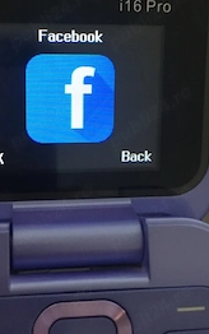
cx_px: 76
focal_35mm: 47
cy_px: 133
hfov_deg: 27.3
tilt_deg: -68.2
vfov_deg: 42.4
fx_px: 428
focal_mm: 4.15
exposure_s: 1/8
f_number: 2.2
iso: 100
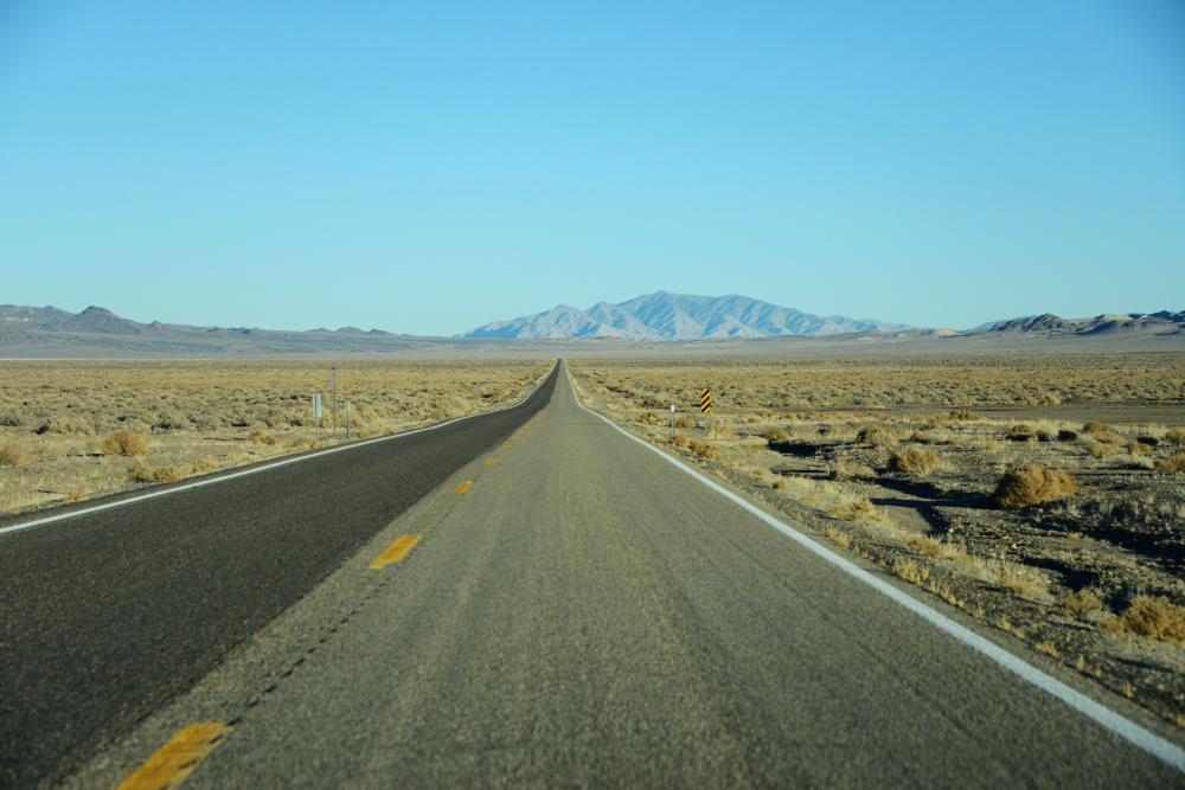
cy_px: 395
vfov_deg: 18.9
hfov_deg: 28.1
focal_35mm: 72
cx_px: 592
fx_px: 2370
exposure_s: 1/1600
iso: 320
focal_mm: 72
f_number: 5
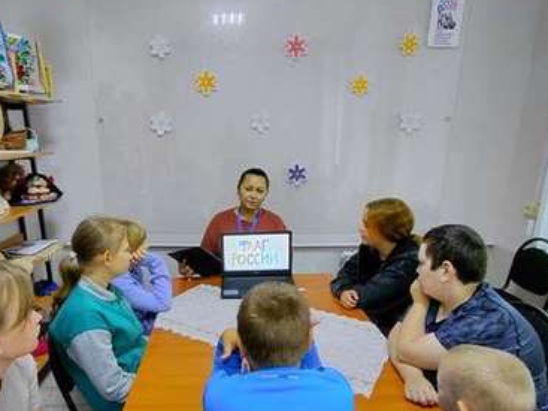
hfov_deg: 71.1
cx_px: 228
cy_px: 246
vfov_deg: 56.4
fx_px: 380
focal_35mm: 24
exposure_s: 1/60
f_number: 2.2
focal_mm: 1.64
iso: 250
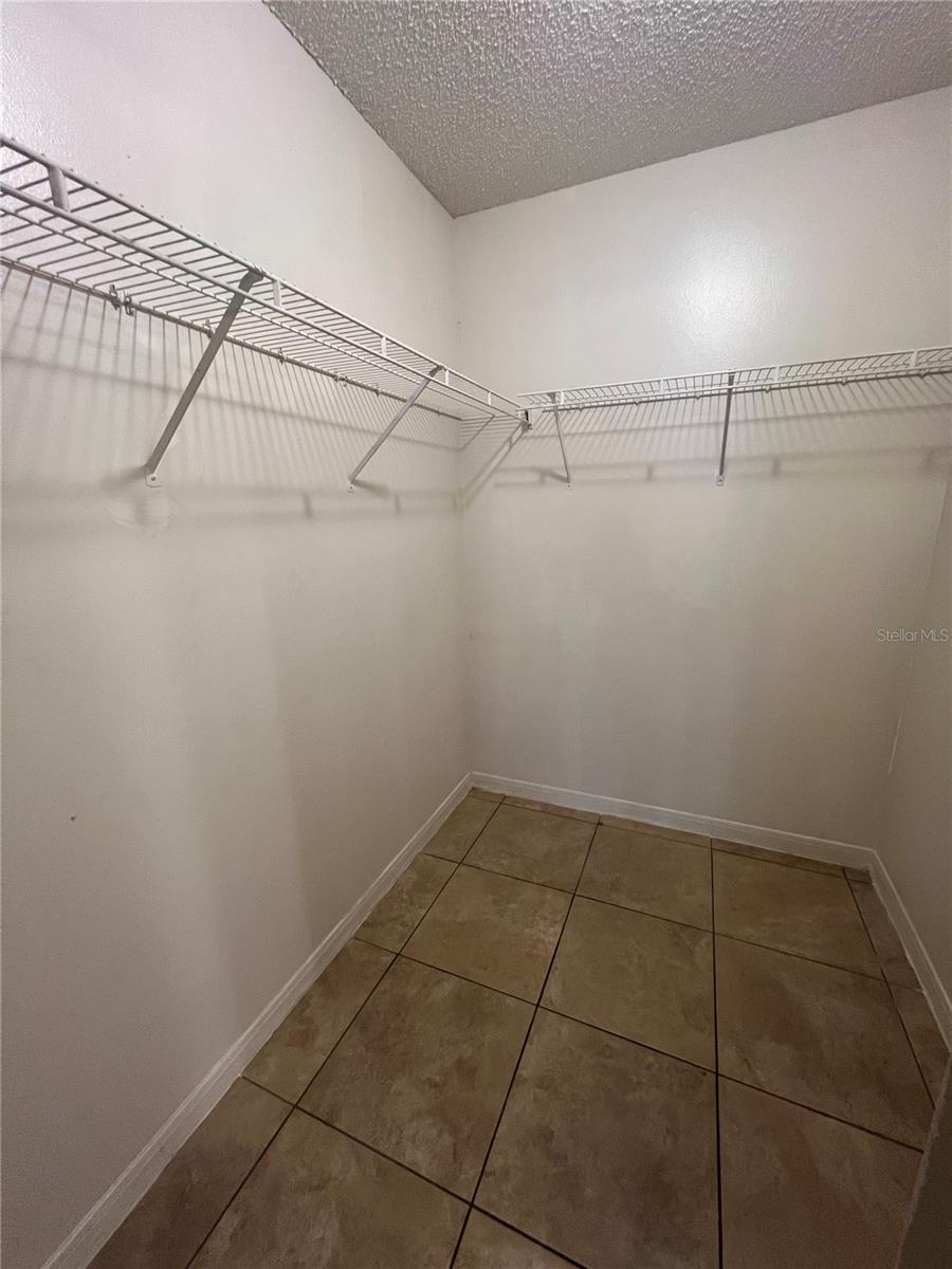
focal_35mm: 13
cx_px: 476
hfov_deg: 89.9
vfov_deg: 106.2
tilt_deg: -13.7
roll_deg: +1.5
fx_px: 477
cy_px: 634
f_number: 1.8
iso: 320
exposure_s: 1/60
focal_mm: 1.57
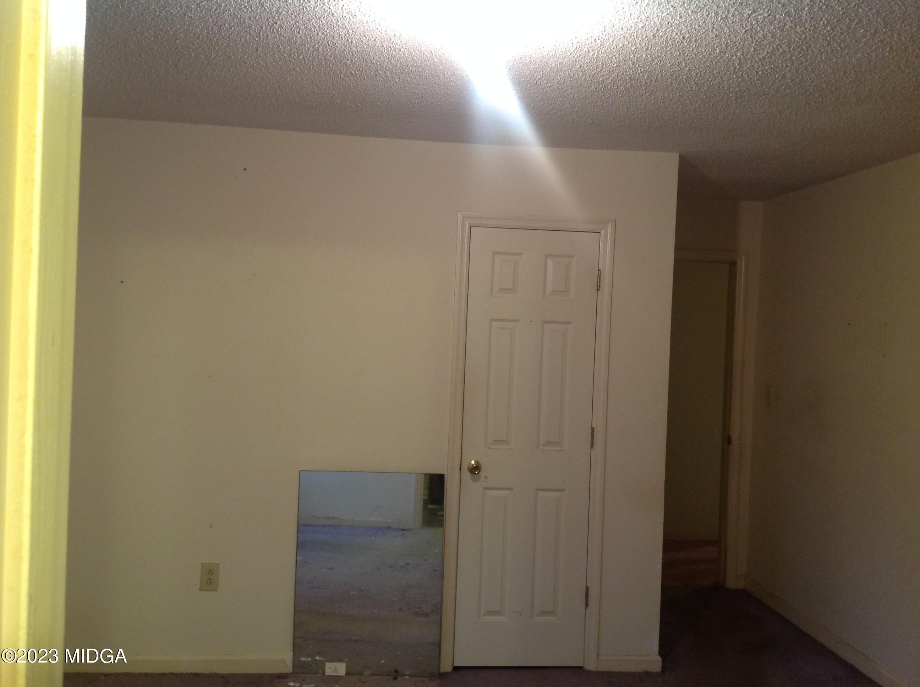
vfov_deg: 40.6
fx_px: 929
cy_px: 344
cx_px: 460
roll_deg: -2.1
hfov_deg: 52.7
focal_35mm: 35
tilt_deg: -1.6
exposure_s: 1/15
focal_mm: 4.28
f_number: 2.4
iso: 125
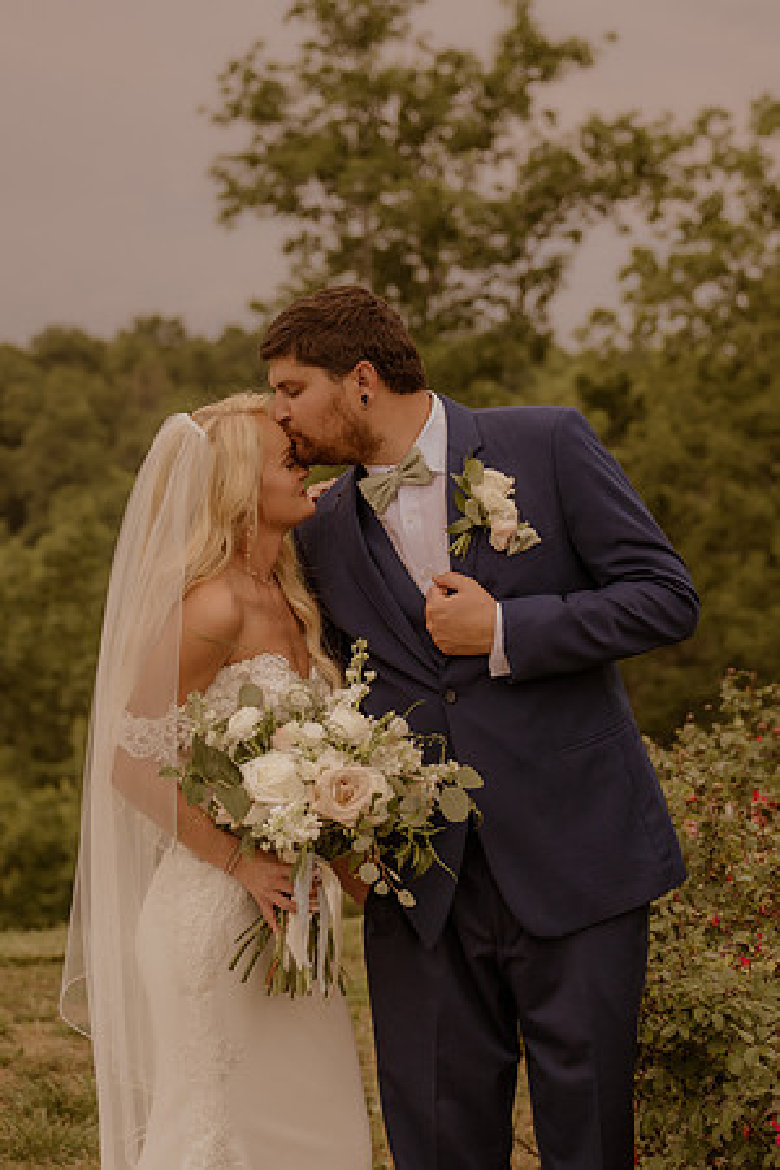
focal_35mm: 85
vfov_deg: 23.9
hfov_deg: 16.1
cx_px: 390
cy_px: 585
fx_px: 2762
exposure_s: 1/1250
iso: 1000
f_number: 3.2
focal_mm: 57
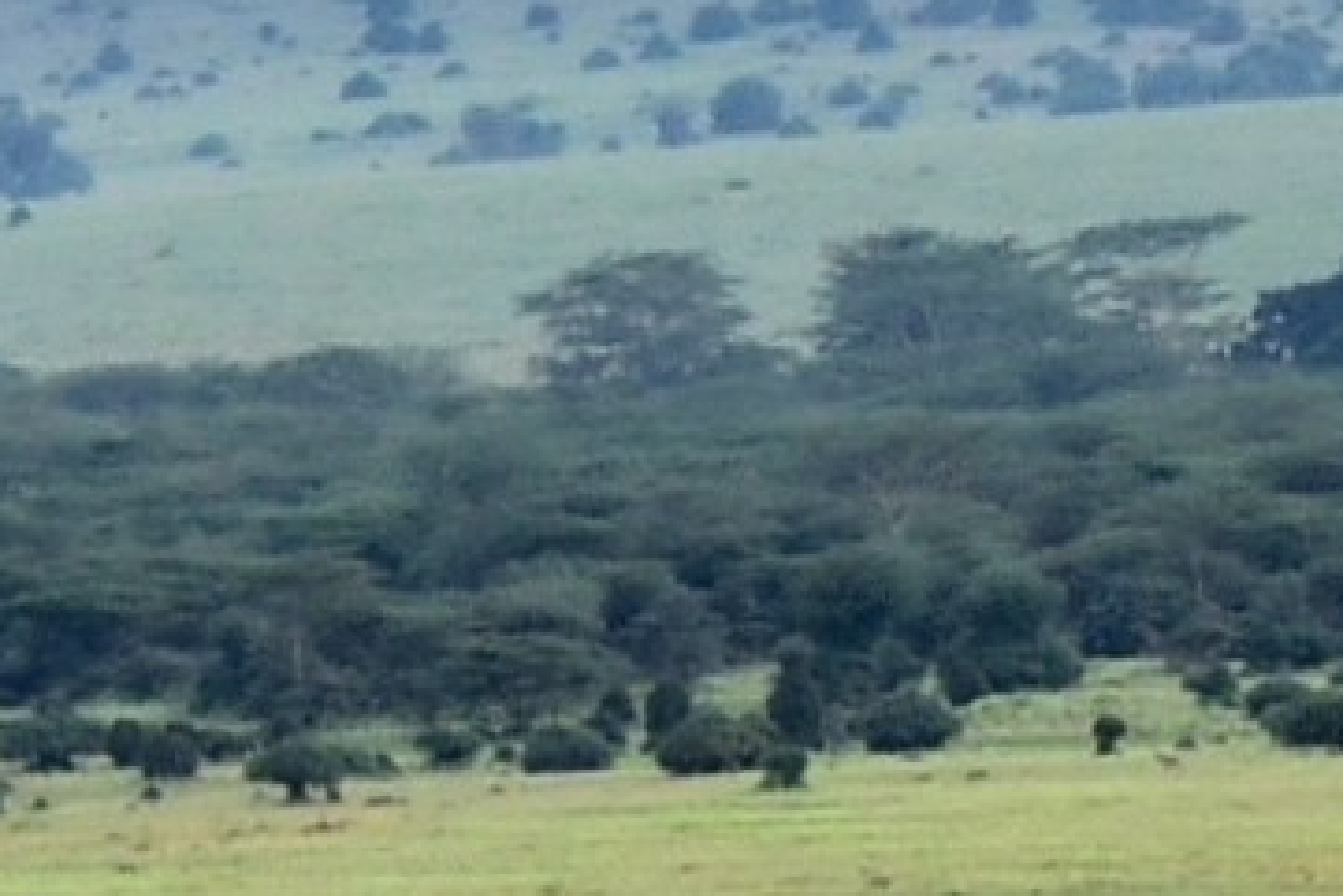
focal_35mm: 477
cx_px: 1016
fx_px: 17801
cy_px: 1731
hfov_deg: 4.3
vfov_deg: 2.9
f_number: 9
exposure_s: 1/160
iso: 400
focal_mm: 40
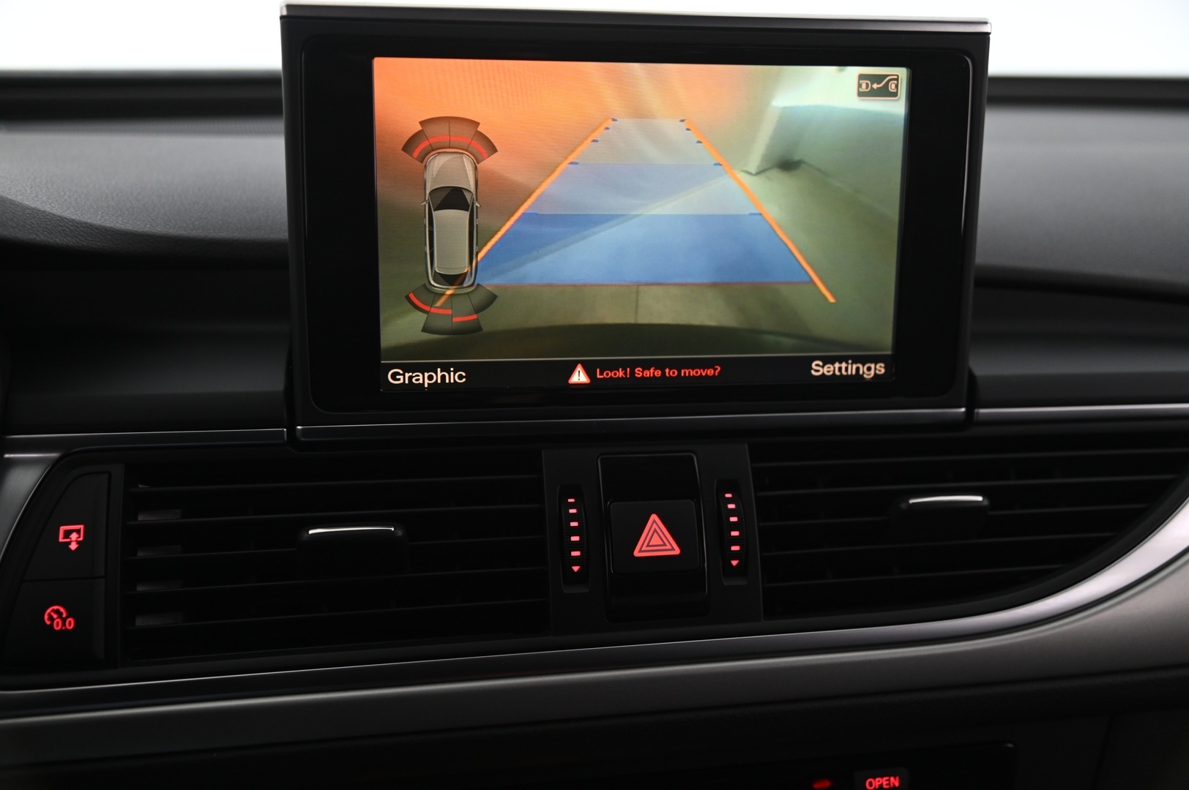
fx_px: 1320
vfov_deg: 33.3
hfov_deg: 48.5
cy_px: 395
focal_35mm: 40
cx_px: 594
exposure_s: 1/30
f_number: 4
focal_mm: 40
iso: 2000
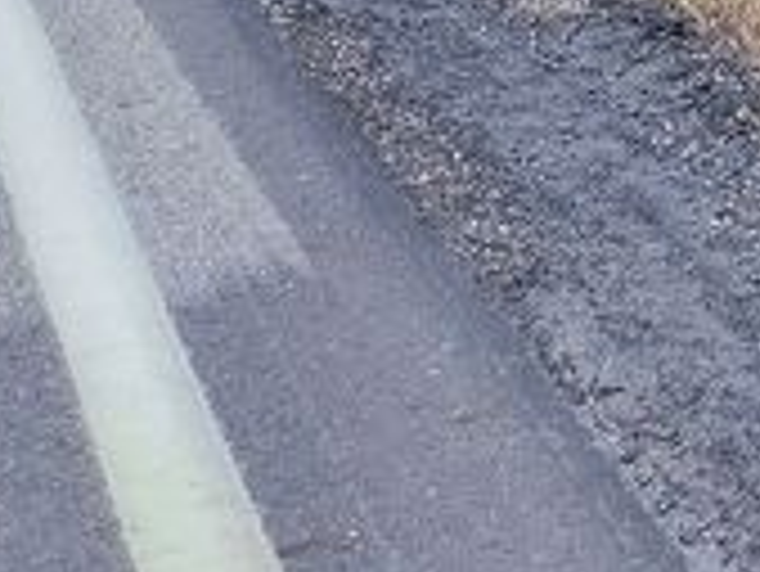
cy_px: -617
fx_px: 2395
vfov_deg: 11.9
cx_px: 872
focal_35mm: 109
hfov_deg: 17.3
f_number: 1.8
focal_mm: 5.56
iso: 100
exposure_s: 1/476
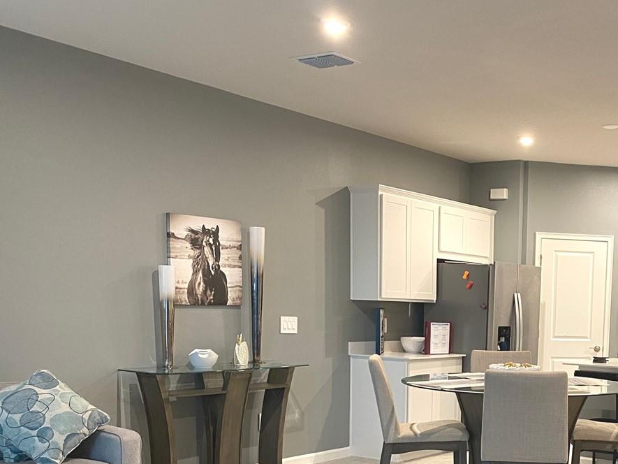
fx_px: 839
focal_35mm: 47
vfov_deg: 29.9
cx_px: 525
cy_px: 398
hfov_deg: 38.4
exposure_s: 1/60
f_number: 1.8
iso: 200
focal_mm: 4.25
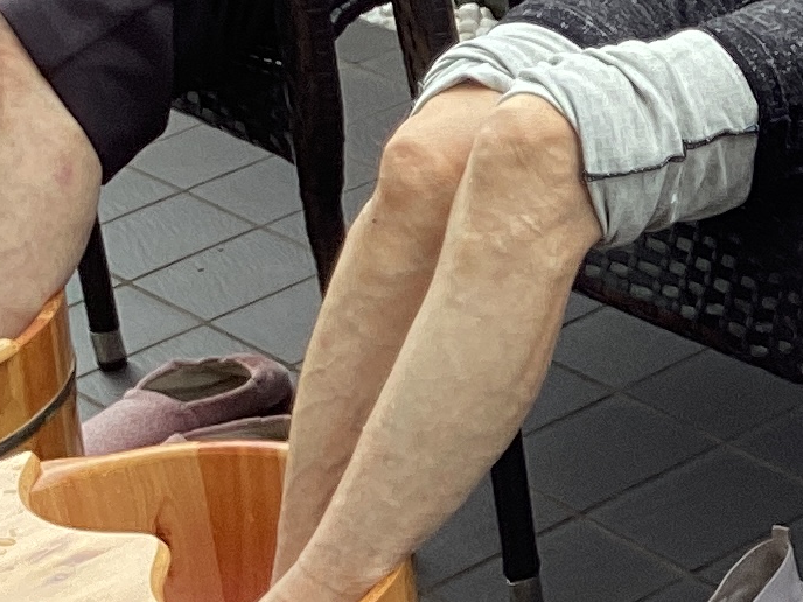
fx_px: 3410
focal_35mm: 147
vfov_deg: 10.1
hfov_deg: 13.2
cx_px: 891
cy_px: 380
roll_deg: +8.1
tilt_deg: -26.7
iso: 25
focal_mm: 3.3
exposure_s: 1/120
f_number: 2.4
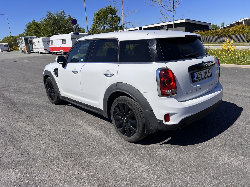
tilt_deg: -16.4
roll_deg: +4.4
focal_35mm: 26
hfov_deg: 67.3
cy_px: 94
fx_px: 188
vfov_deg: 53.1
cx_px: 125
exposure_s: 1/5587
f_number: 1.5
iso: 50
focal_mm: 5.7
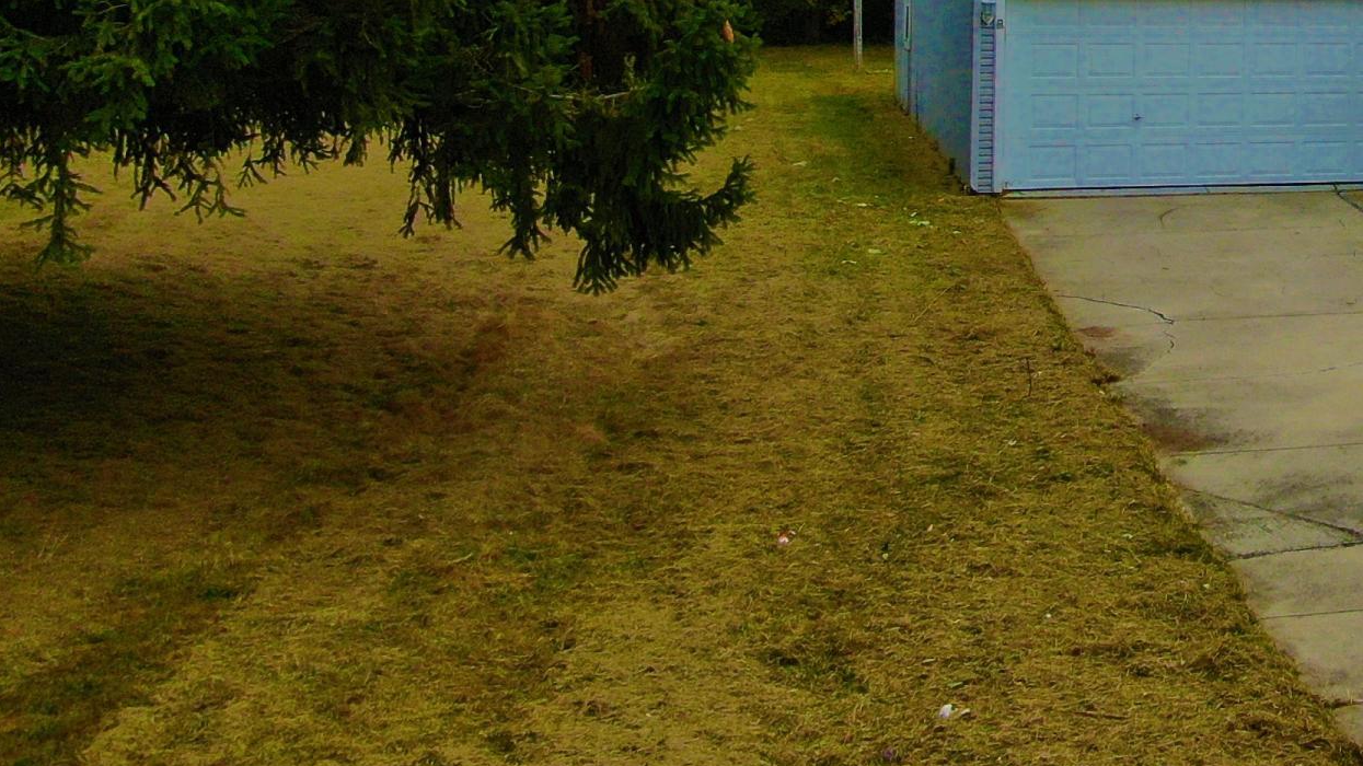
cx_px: 1587
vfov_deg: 18.4
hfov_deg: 29.3
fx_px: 2277
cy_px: -83
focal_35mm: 63
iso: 110
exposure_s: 1/800
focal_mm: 4.39
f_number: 2.8
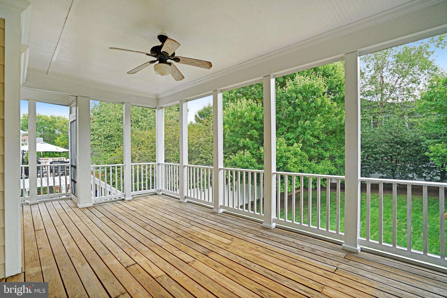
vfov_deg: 73.8
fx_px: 199
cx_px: 224
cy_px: 149
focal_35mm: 16
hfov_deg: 96.7
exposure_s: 1/250
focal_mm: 16
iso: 800
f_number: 8
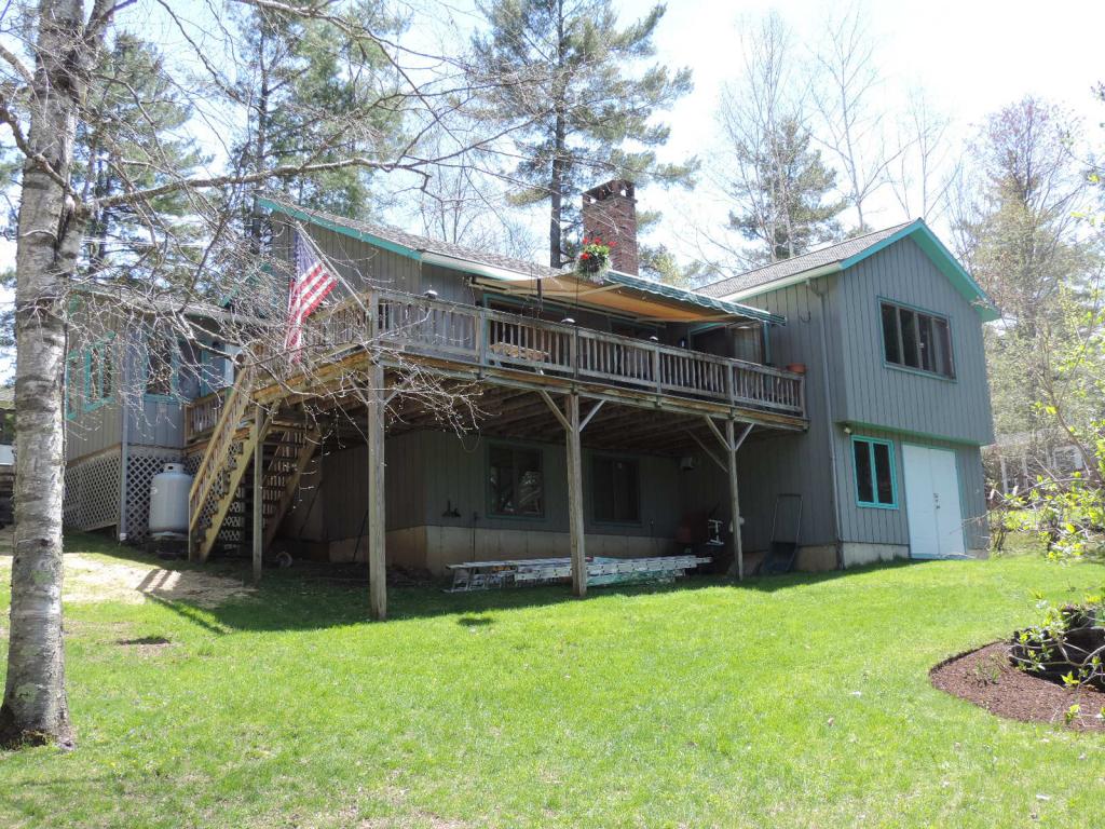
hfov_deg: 46.8
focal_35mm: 40
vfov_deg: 36.0
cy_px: 414
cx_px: 552
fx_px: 1277
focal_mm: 7.1
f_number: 3.3
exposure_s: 1/200
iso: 80
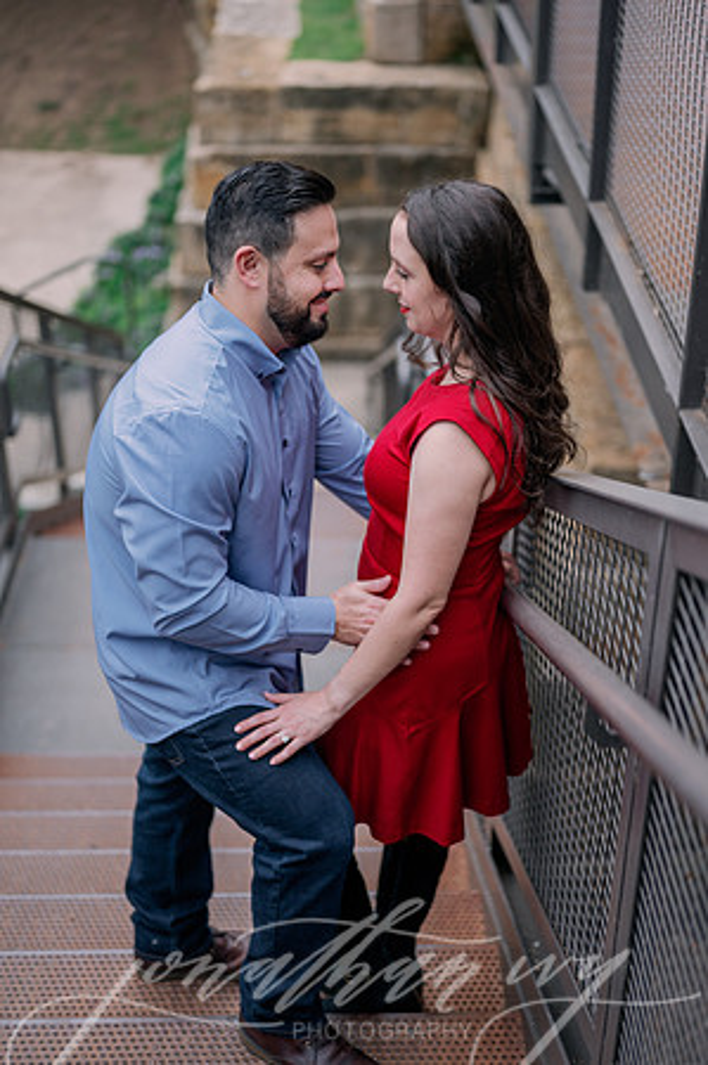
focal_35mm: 50
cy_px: 532
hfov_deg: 26.9
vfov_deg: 39.6
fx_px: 1478
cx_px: 354
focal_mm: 50
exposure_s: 1/250
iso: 320
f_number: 2
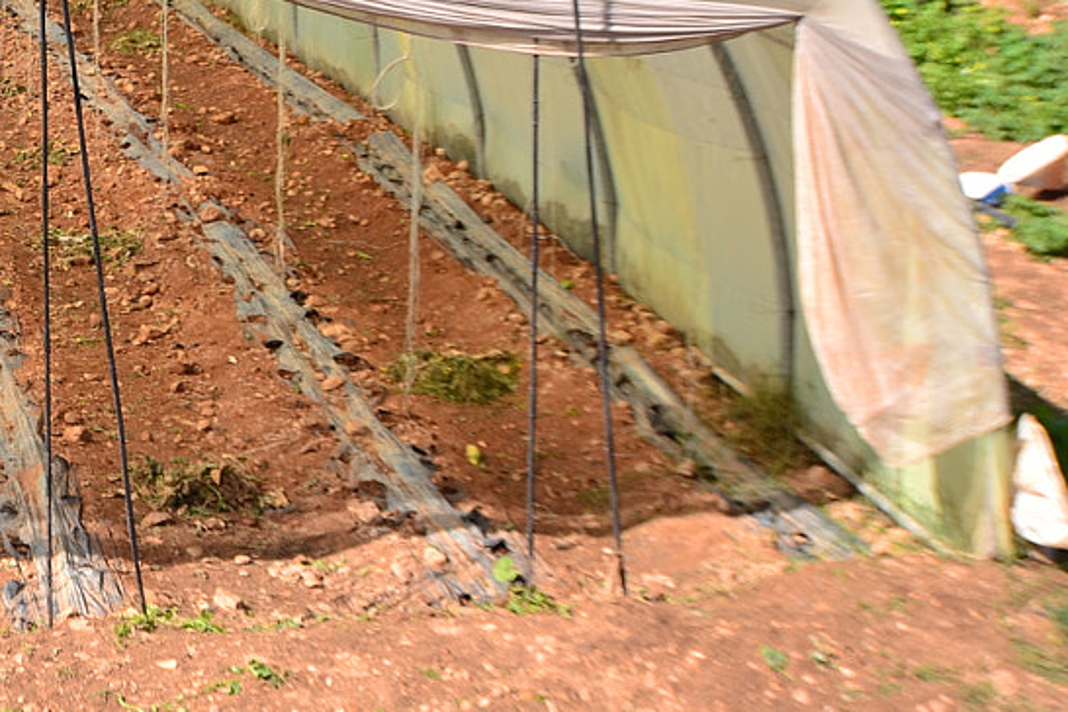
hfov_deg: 15.7
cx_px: -383
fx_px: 3649
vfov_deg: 11.1
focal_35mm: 123
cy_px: 68
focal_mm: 28
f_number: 4.5
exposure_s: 1/400
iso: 100
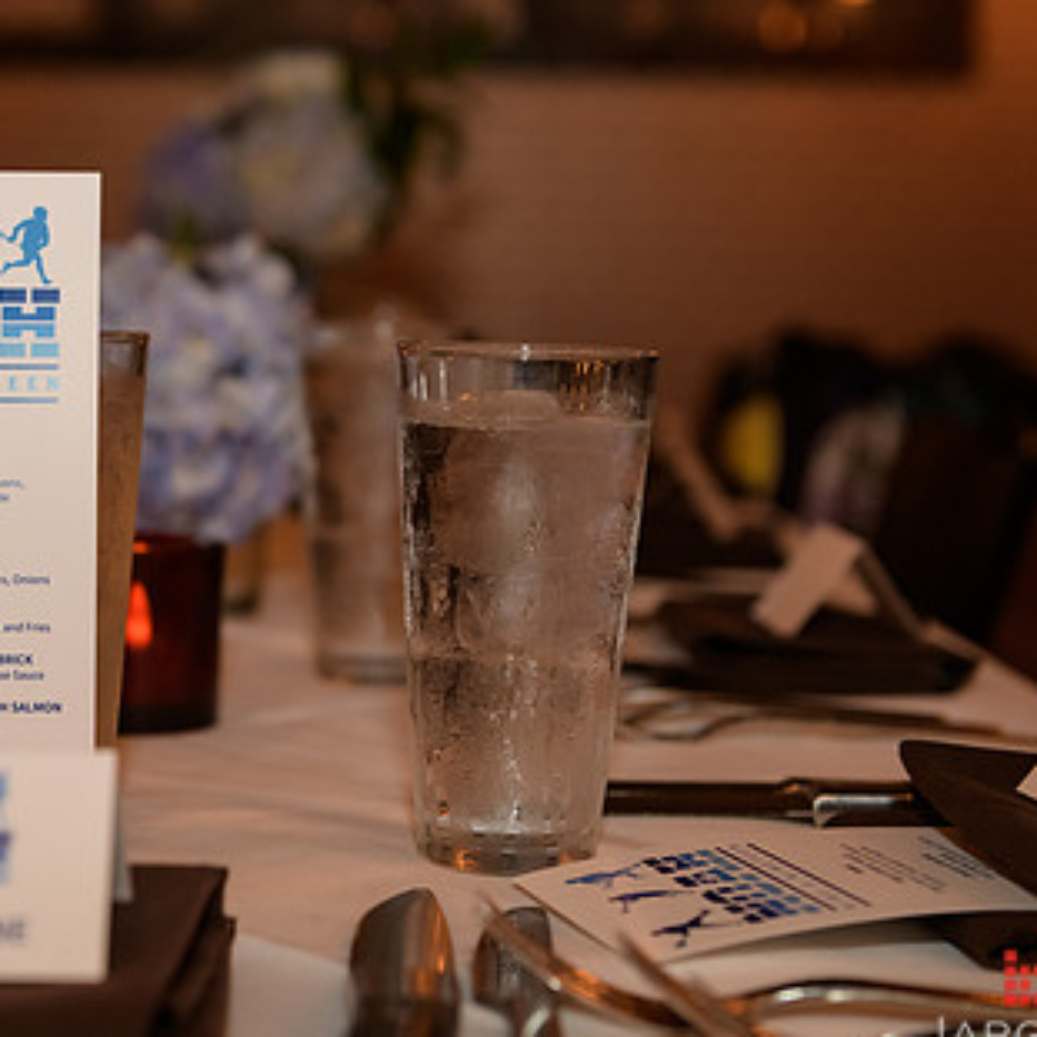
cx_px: 273
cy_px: 478
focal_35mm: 76
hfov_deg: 22.6
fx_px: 2576
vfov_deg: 22.8
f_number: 3.2
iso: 1600
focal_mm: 48
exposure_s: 1/125
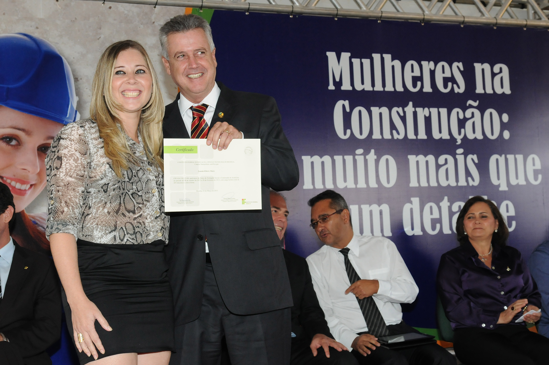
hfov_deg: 41.2
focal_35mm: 48
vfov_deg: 28.0
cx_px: 274
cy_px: 182
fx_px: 731
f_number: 6.3
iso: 800
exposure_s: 1/160
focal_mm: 32
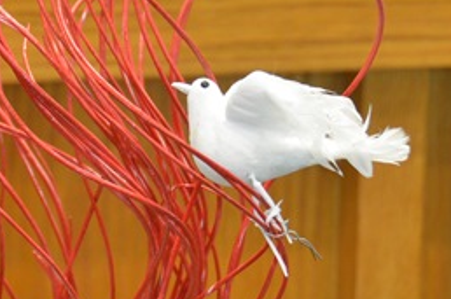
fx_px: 2889
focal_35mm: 231
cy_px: 187
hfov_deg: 8.9
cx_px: 103
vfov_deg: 5.9
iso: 1600
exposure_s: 1/20
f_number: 4.8
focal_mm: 62
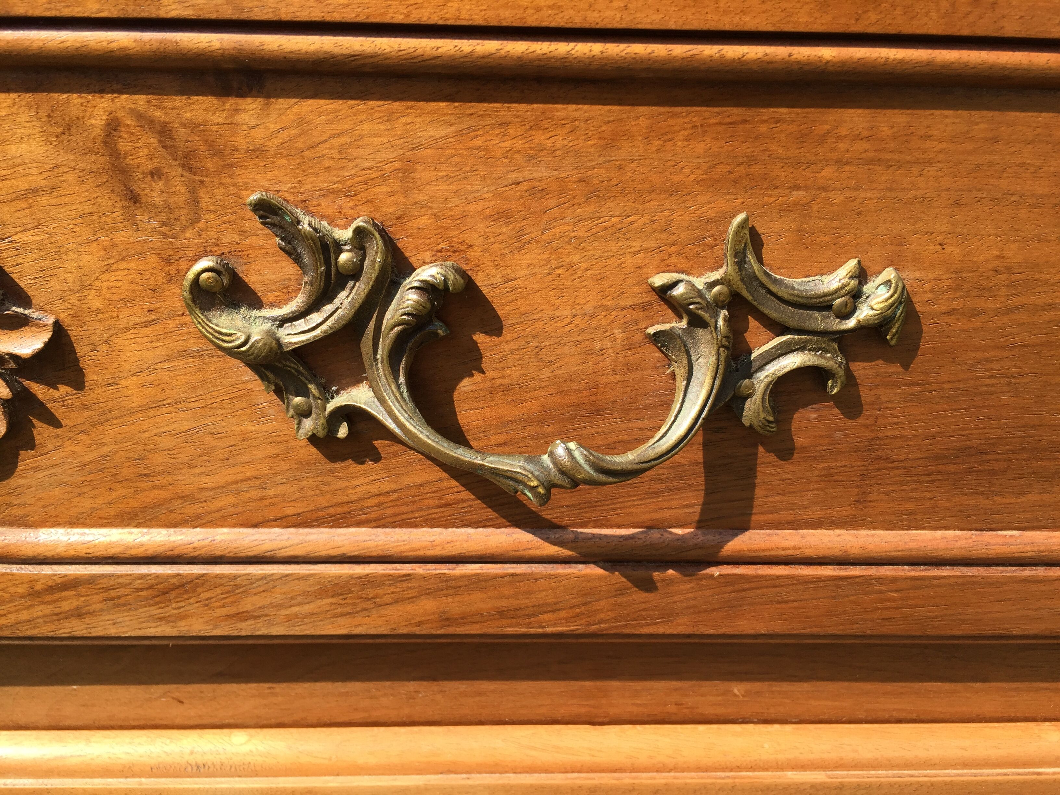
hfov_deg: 61.7
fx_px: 888
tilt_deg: -29.1
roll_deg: -3.1
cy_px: 398
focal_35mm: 29
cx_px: 530
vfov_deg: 48.2
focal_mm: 4.15
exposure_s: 1/682
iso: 32
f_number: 2.2
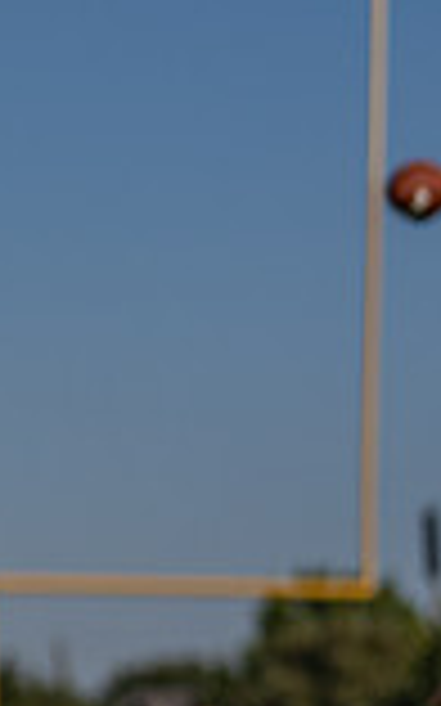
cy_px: 499
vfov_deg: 6.1
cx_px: -931
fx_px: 6583
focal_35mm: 342
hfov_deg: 3.7
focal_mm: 70
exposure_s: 1/5000
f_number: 2.8
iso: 100
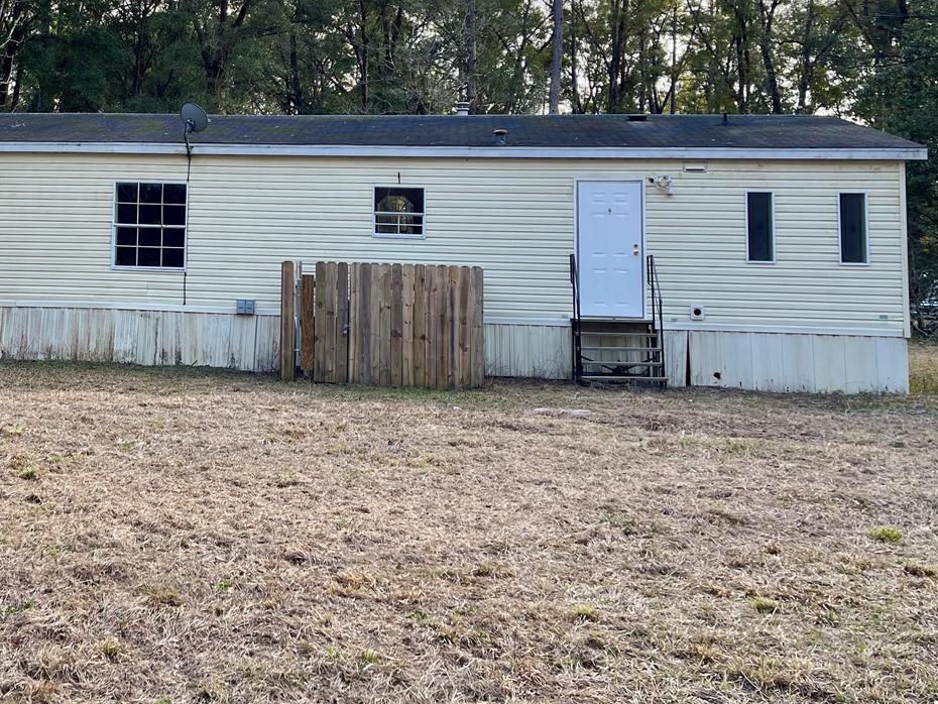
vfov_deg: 32.8
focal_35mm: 43
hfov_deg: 42.4
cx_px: 226
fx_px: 1165
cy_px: 150
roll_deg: -2.2
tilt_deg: +3.4
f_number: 1.6
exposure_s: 1/455
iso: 32
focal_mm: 5.1
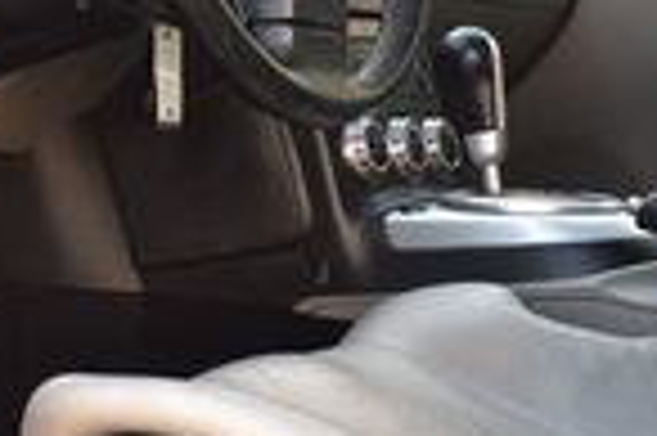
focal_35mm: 118
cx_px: 364
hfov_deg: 17.4
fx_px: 2151
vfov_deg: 11.6
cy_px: 193
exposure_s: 1/60
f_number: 8
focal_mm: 18
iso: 400
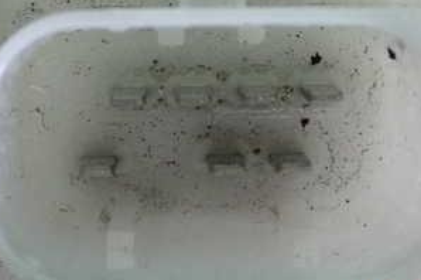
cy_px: 10
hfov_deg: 15.8
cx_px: 243
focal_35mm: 130
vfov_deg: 10.4
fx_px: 1519
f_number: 3.6
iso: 1600
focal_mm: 11.09
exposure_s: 1/125
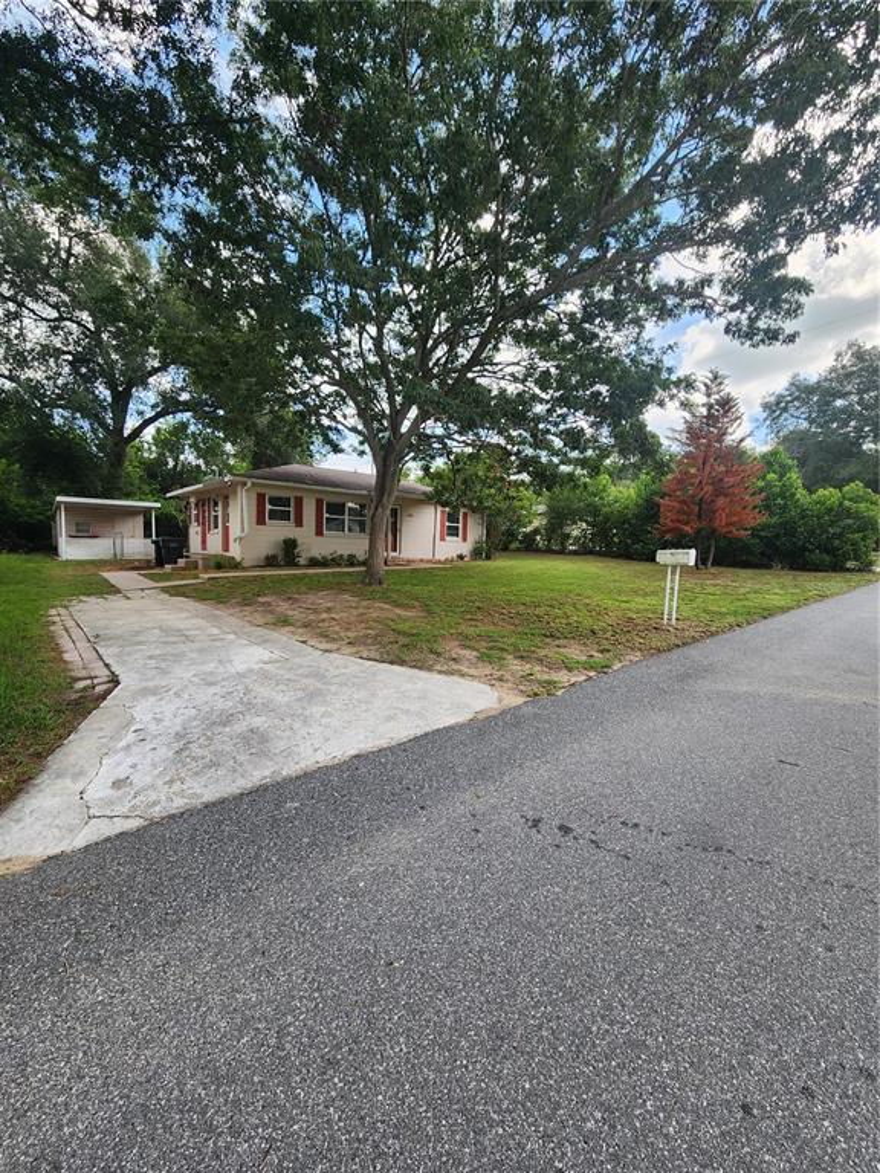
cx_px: 440
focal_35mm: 13
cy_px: 586
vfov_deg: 106.2
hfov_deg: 89.9
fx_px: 441
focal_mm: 2.2
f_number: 2.2
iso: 50
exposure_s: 1/536
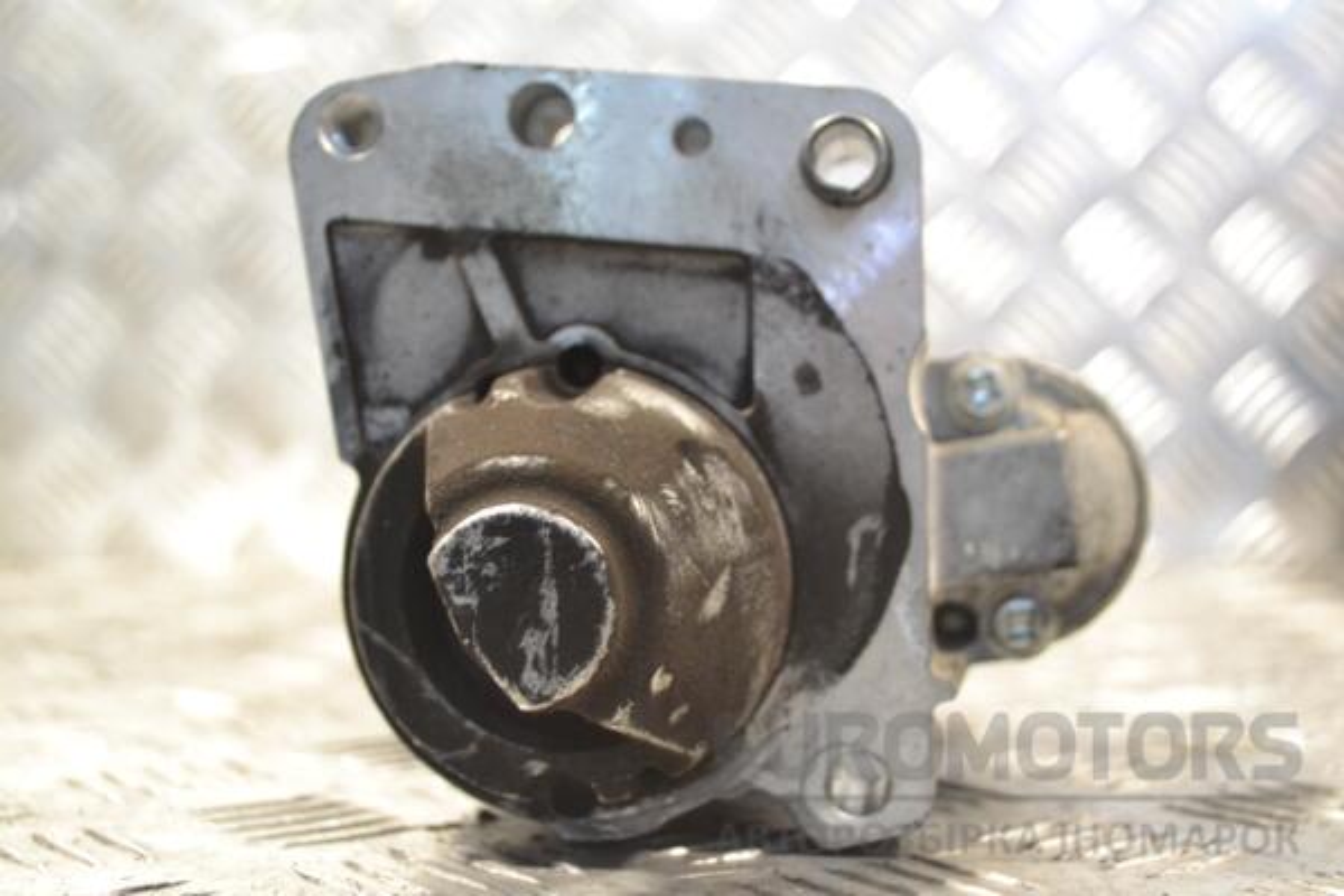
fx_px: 1960
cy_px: 448
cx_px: 672
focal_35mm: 52
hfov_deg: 37.9
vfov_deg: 25.8
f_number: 5.6
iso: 3200
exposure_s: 1/125
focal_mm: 35
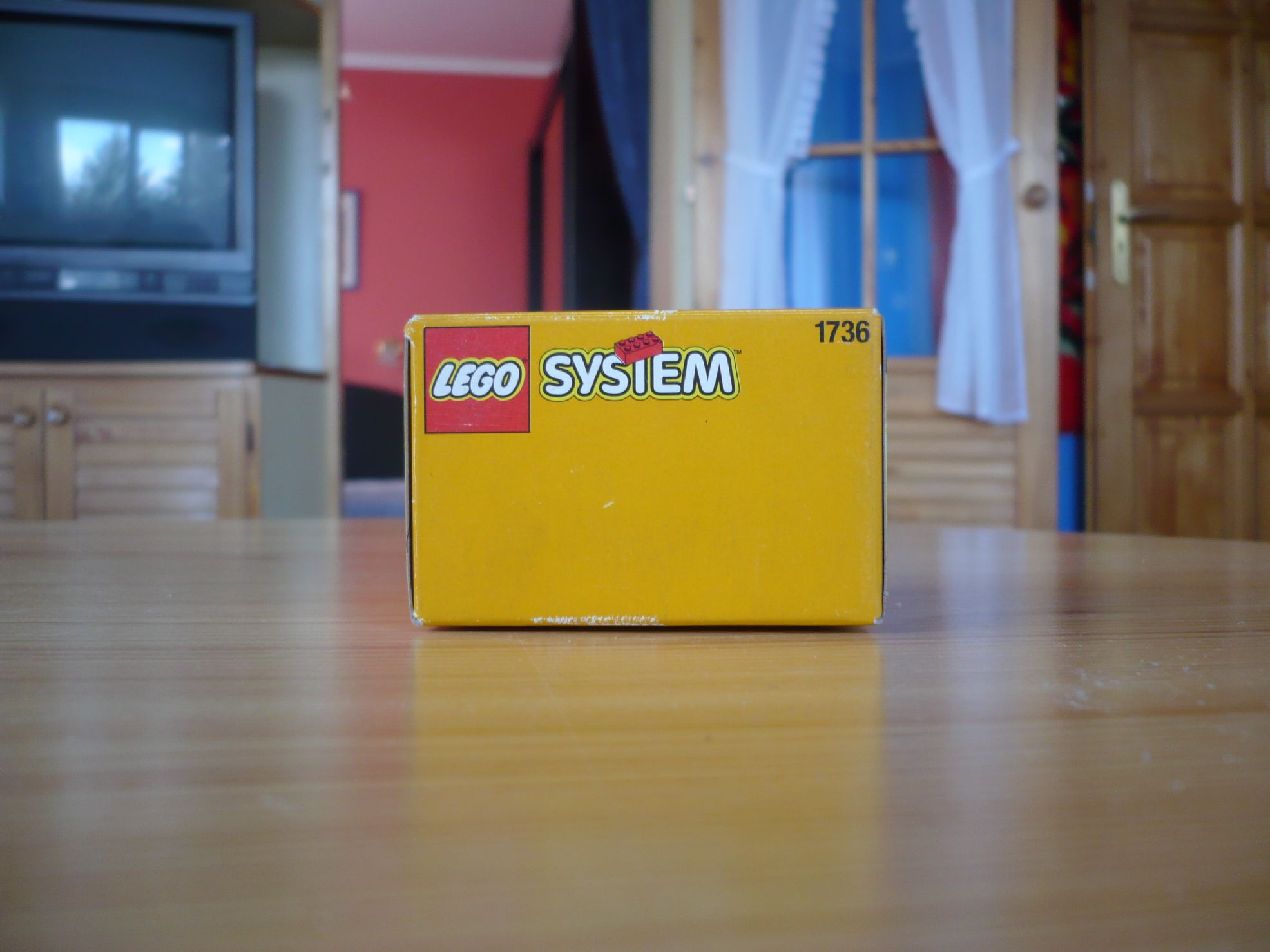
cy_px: 476
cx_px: 635
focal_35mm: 35
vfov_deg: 40.7
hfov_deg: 52.6
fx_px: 1284
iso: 100
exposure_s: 1/30
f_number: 2.8
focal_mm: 5.8
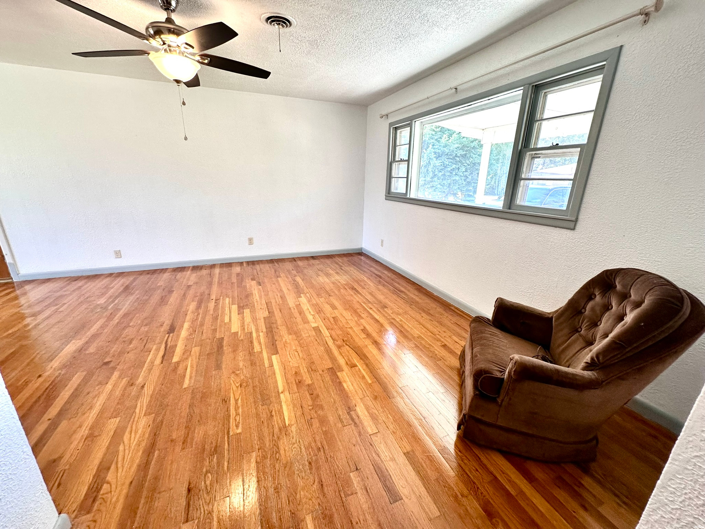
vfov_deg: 85.7
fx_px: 285
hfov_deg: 102.1
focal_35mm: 14
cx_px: 352
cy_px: 264
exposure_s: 1/120
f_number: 2.2
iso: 160
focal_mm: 2.22
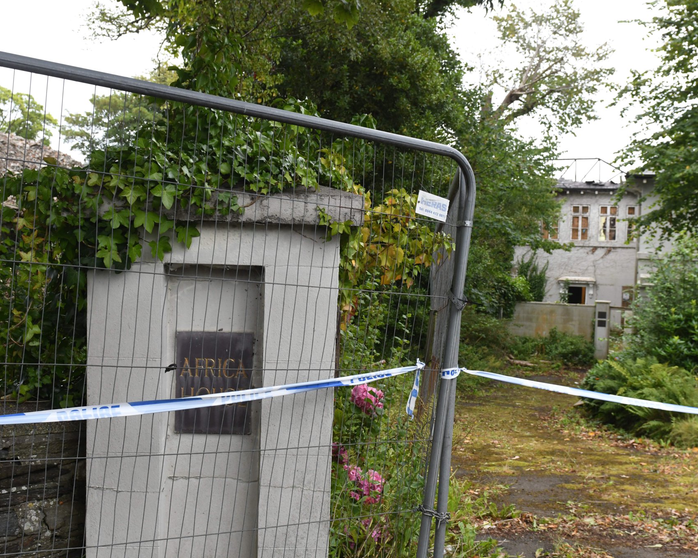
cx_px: 362
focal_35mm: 41
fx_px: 847
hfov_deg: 44.8
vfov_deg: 36.5
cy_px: 281
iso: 1000
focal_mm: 24
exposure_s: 1/500
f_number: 5
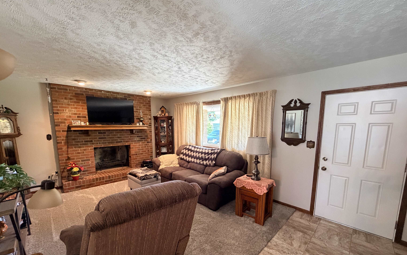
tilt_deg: -8.2
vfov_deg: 74.2
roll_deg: +0.3
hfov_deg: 101.5
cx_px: 205
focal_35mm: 15
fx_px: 166
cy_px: 149
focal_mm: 2.22
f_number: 2.2
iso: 500
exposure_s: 1/60
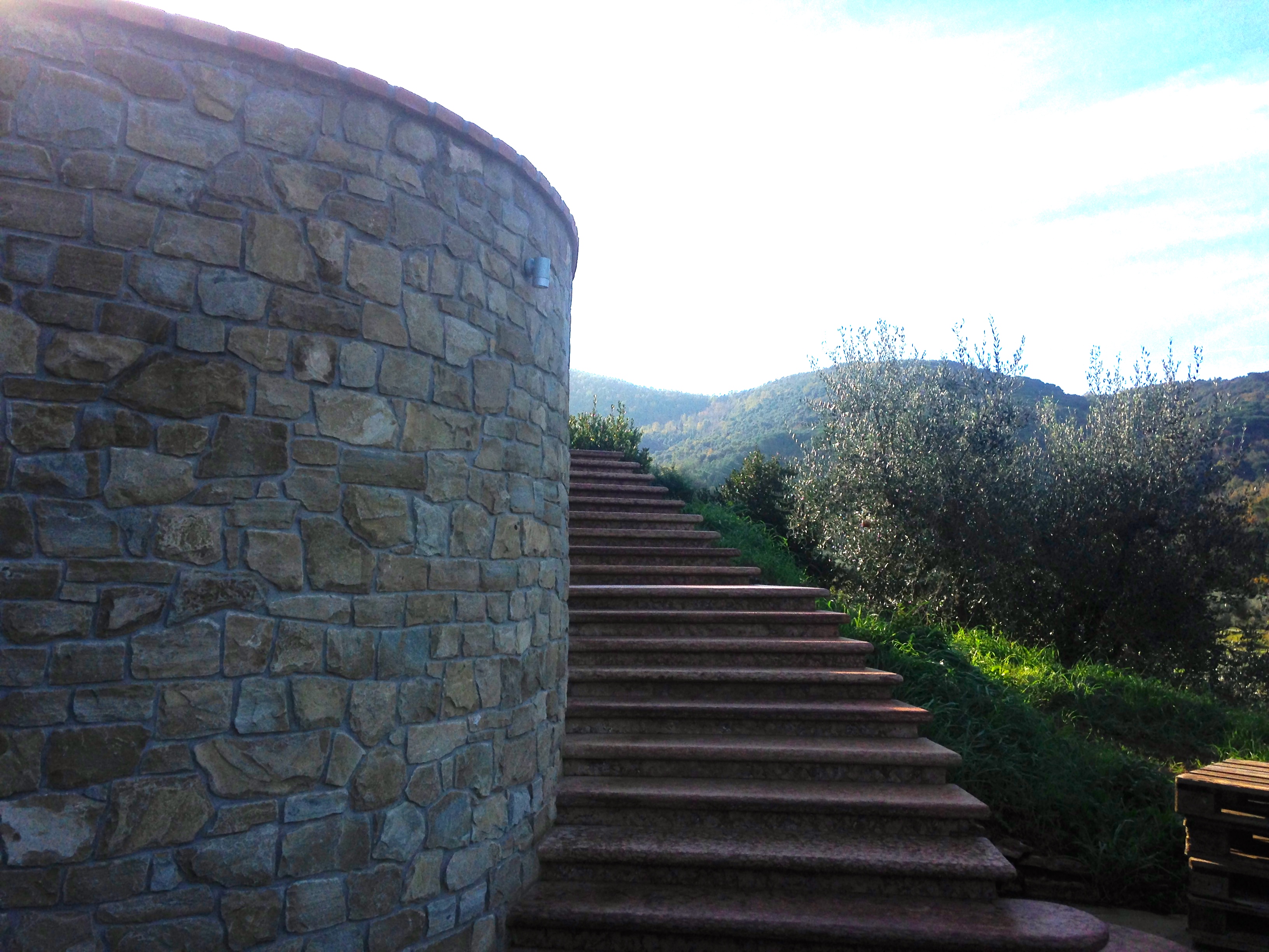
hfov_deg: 55.4
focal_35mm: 33
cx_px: 634
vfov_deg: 42.9
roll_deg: -1.8
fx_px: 1210
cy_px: 476
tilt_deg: +4.9
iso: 50
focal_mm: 4.12
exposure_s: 1/1506
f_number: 2.4
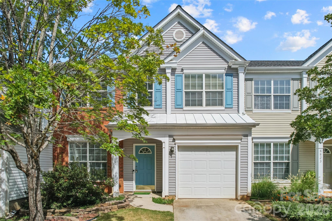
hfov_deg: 78.6
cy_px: 110
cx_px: 166
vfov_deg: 57.2
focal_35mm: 22
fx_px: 203
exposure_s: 1/350
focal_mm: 8.4
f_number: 2.8
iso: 100
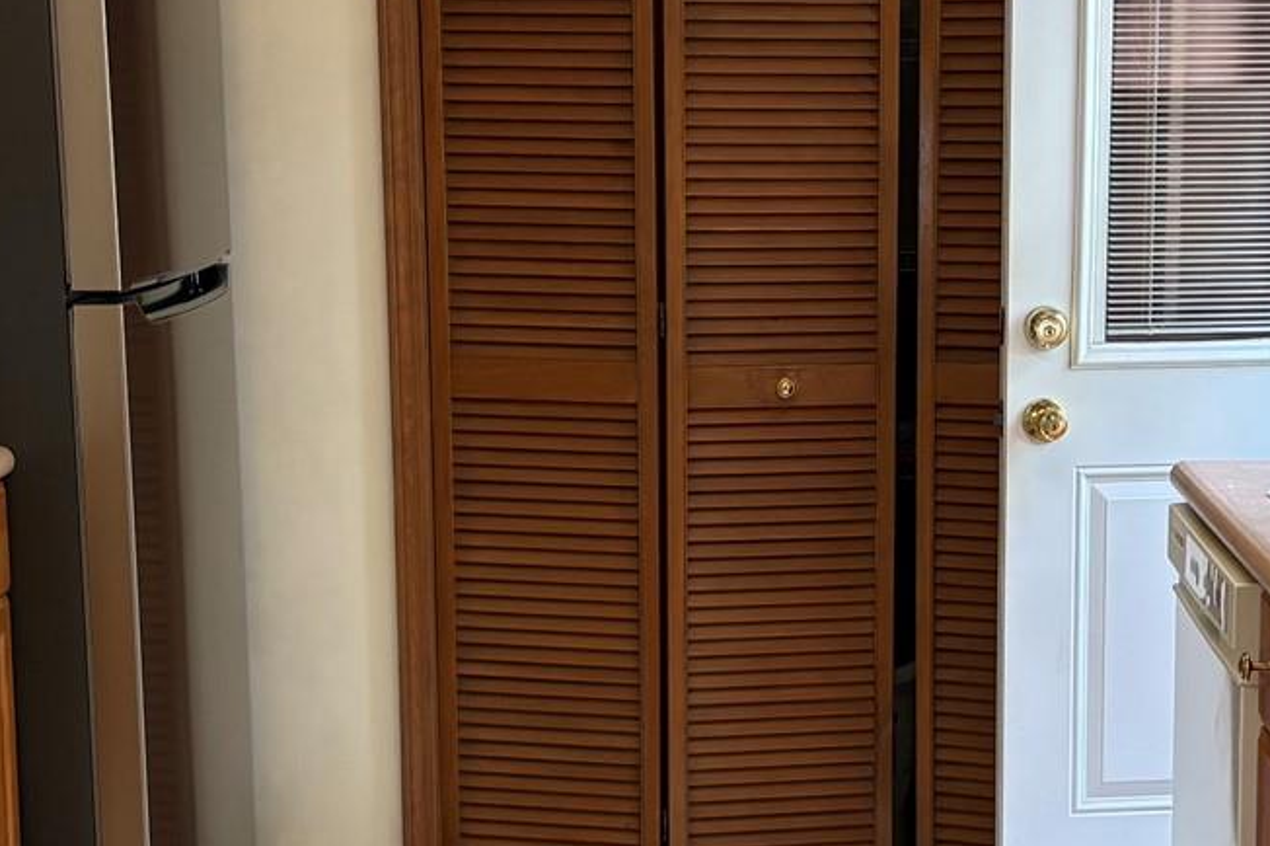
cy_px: 567
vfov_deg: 16.0
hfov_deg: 23.9
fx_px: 2997
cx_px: 791
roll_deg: +0.9
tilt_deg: -9.7
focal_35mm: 85
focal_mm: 5.96
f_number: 1.6
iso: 80
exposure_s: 1/60
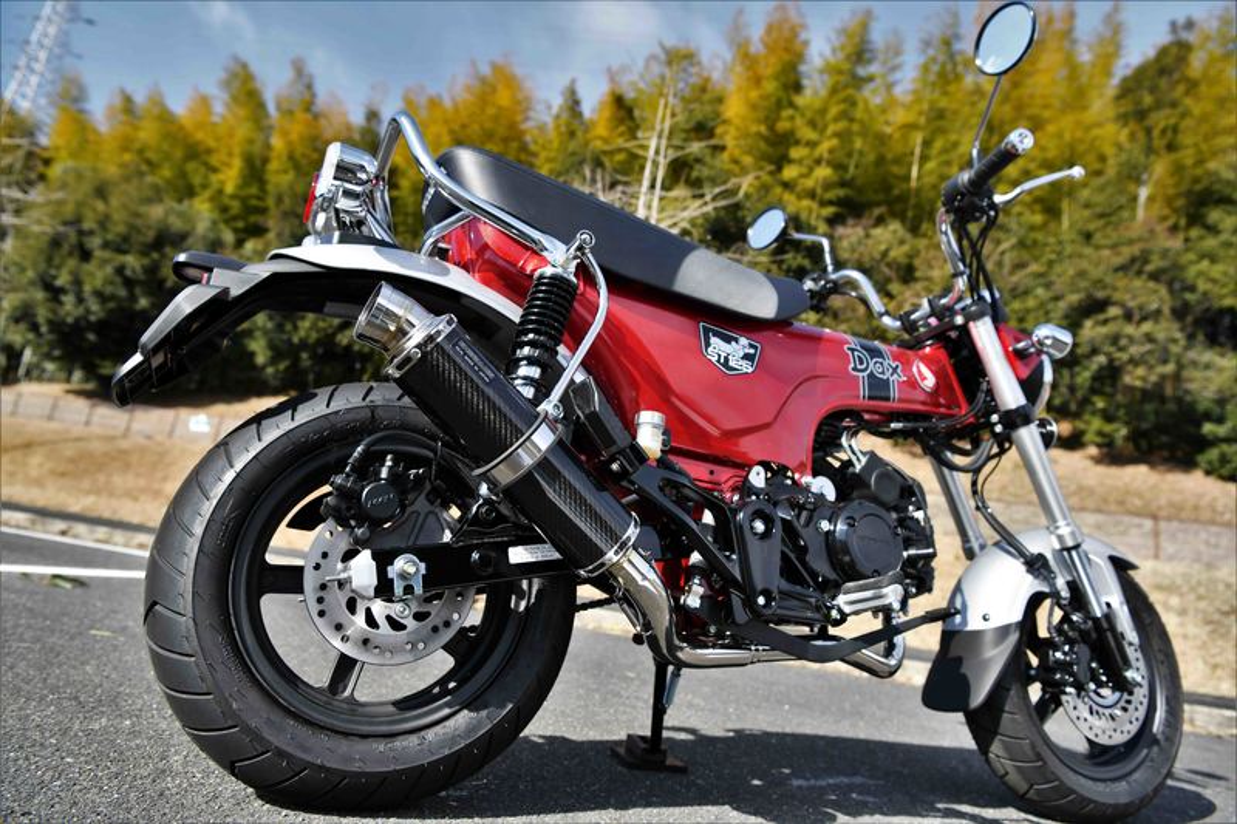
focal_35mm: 24
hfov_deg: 73.8
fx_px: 824
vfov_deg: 53.1
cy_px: 412
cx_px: 618
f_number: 4.5
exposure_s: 1/3200
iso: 400
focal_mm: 24
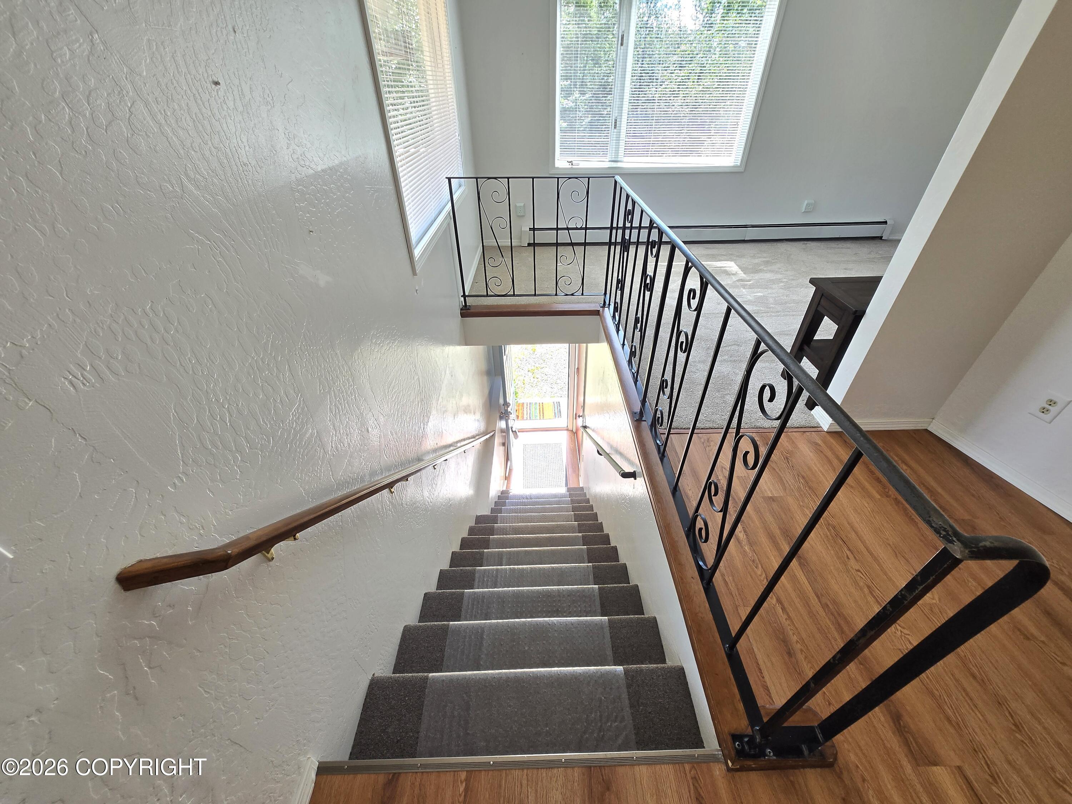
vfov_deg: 89.9
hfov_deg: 106.2
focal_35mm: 13
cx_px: 536
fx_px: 403
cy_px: 402
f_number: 2.2
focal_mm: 1.7
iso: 32
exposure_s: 1/60.2
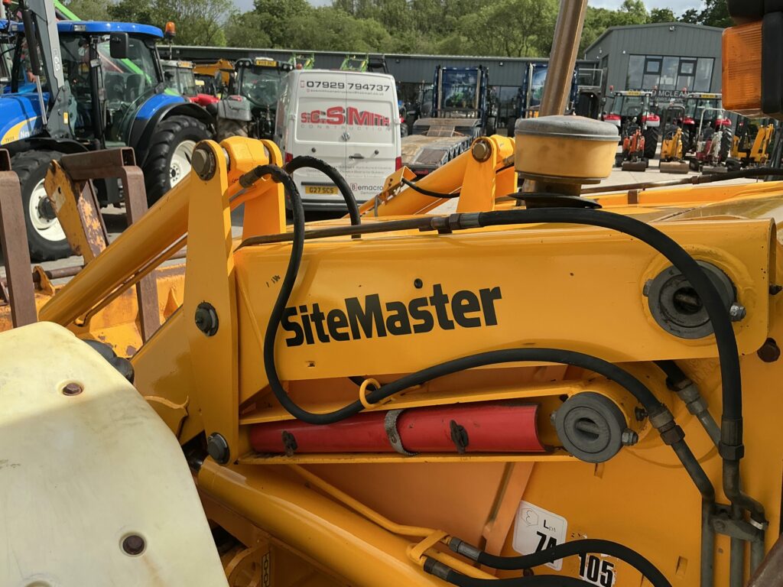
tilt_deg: -14.9
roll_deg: -3.1
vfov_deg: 49.7
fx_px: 633
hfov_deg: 63.4
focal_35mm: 28
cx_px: 392
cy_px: 294
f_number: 1.8
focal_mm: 3
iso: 25
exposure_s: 1/1055
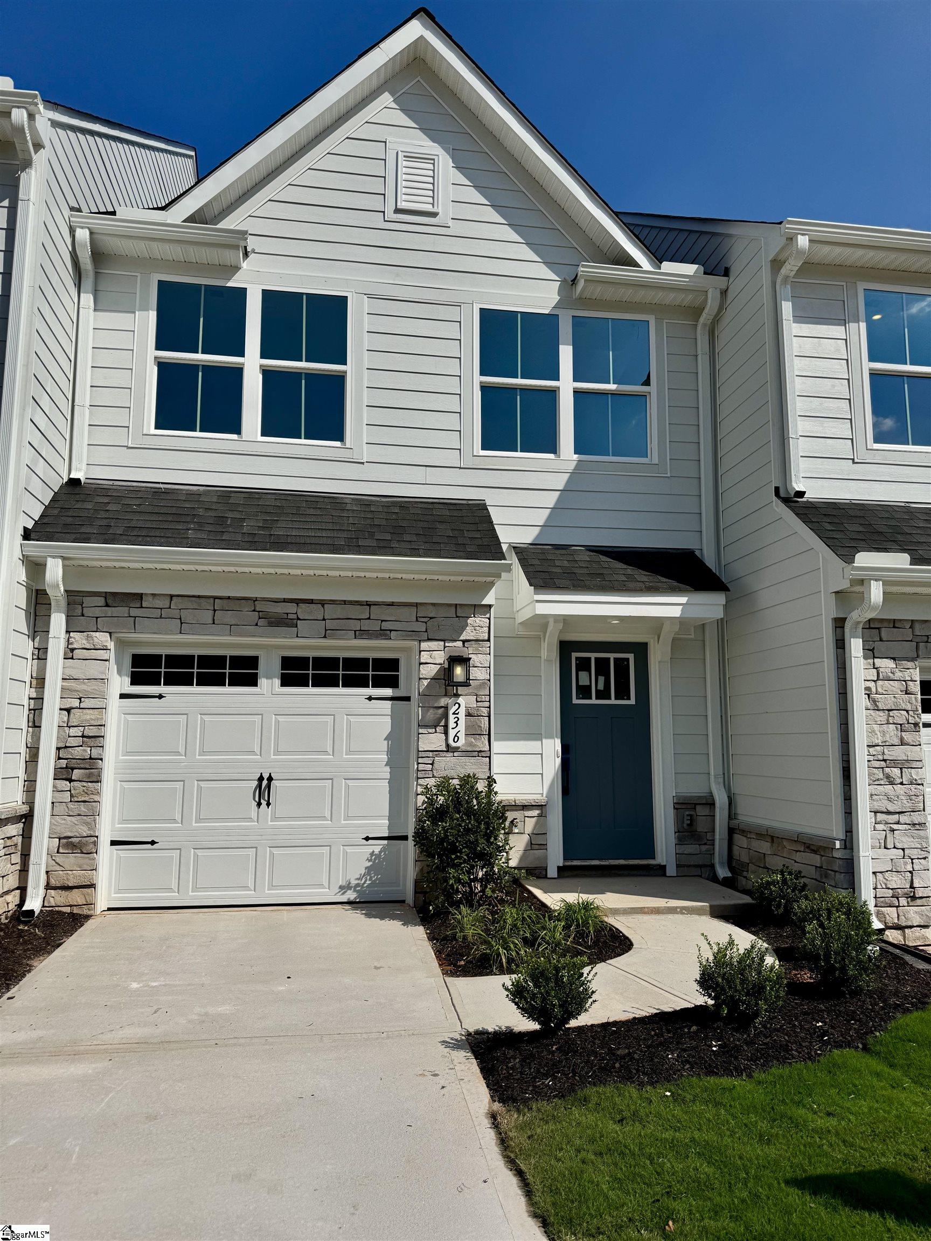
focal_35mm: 24
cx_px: 466
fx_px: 861
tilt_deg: +7.8
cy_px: 620
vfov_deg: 71.6
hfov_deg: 56.8
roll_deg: +0.4
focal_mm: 6.76
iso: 80
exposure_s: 1/12346
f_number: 1.78
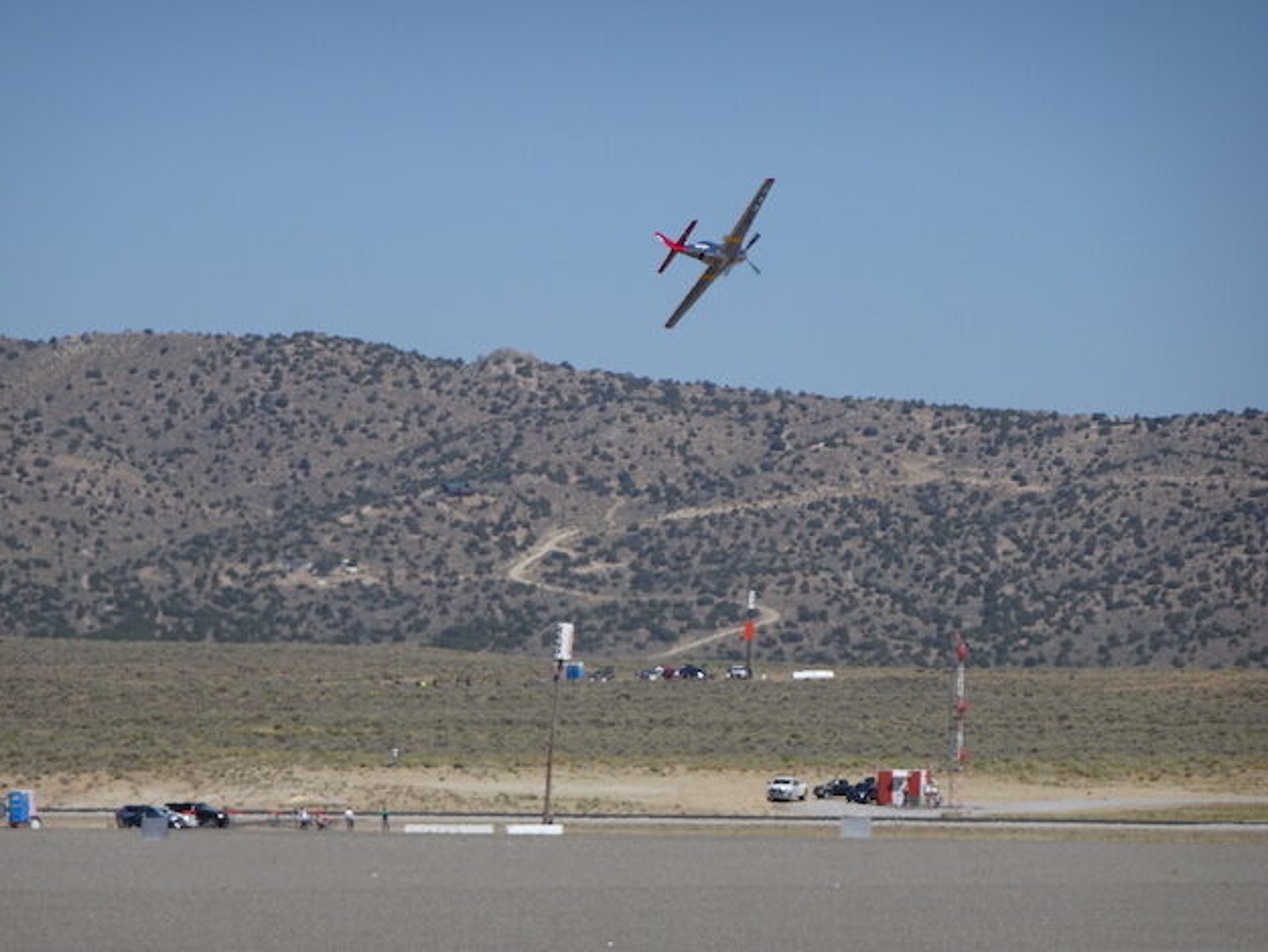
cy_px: 476
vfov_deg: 4.3
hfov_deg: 5.8
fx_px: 12603
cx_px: 634
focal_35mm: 344
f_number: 6.3
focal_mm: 58.82
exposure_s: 1/640
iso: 80
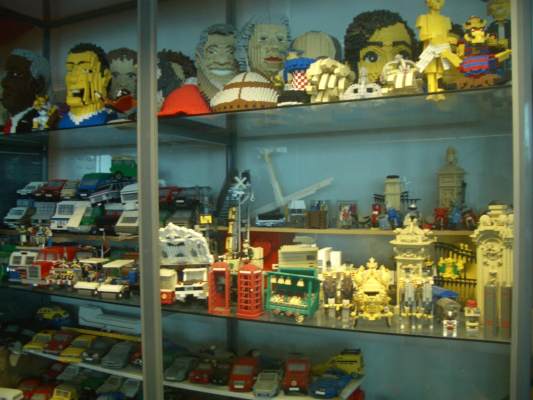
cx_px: 266
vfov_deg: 40.7
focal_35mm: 35
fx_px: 539
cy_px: 200
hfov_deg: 52.6
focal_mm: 5.8
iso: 100
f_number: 2.6
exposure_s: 1/15
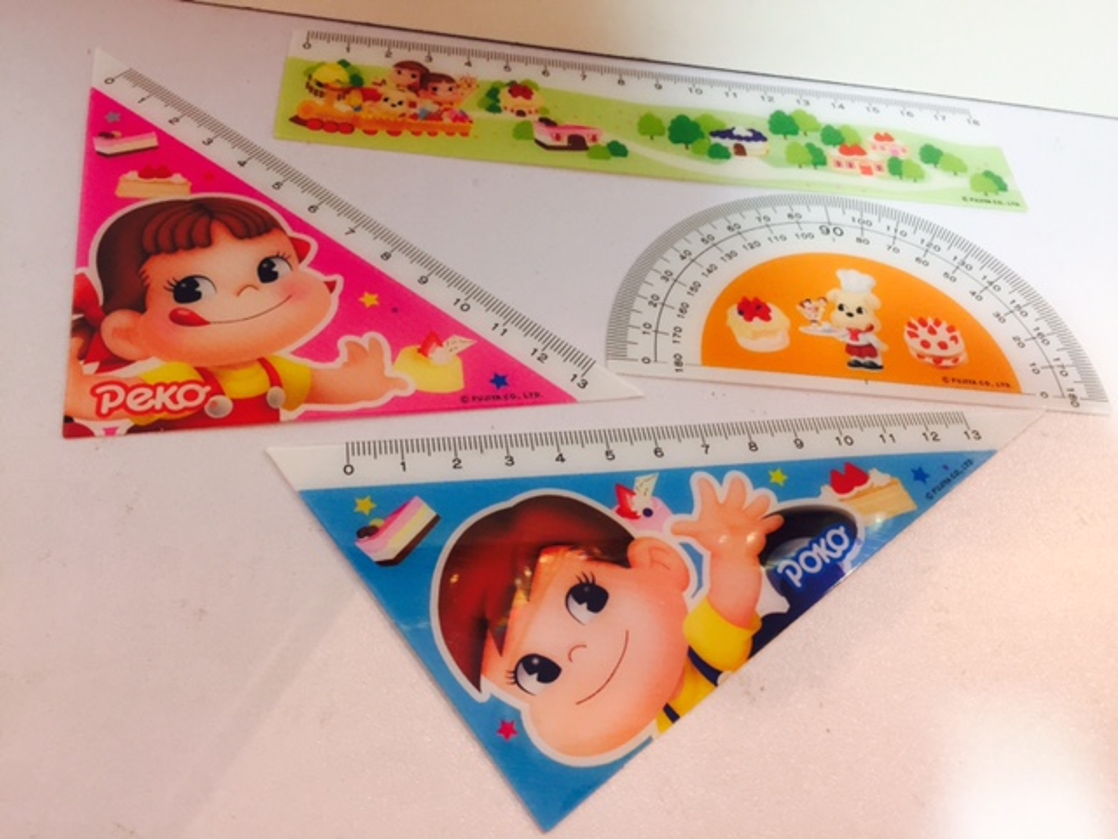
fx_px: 937
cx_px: 559
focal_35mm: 29
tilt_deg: -52.0
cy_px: 420
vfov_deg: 48.2
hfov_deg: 61.7
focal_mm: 4.15
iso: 125
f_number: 2.2
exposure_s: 1/33
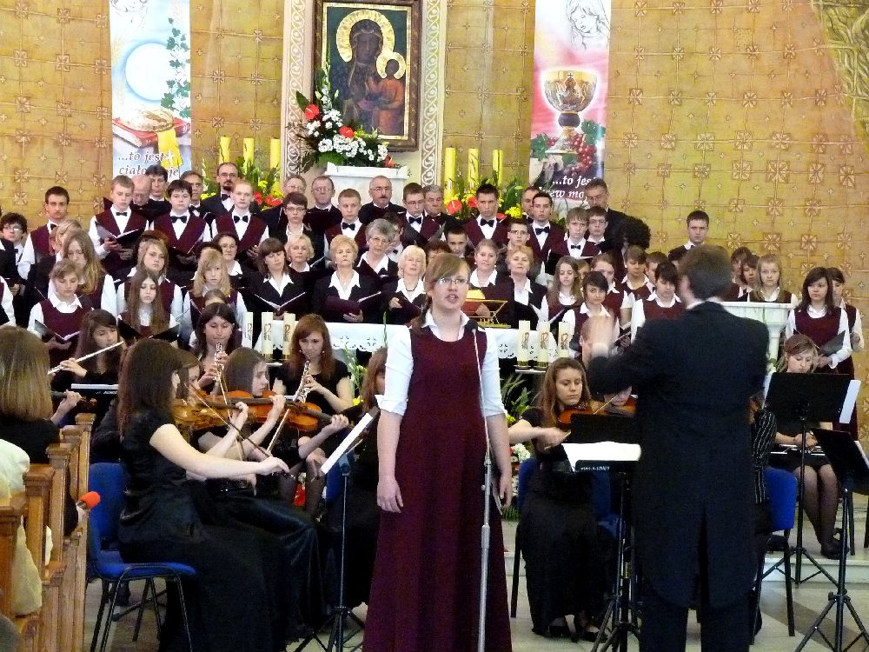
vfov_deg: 19.6
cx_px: 434
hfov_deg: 26.0
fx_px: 1883
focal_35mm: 75
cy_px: 326
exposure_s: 1/15
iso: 1000
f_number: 3.4
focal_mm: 13.3
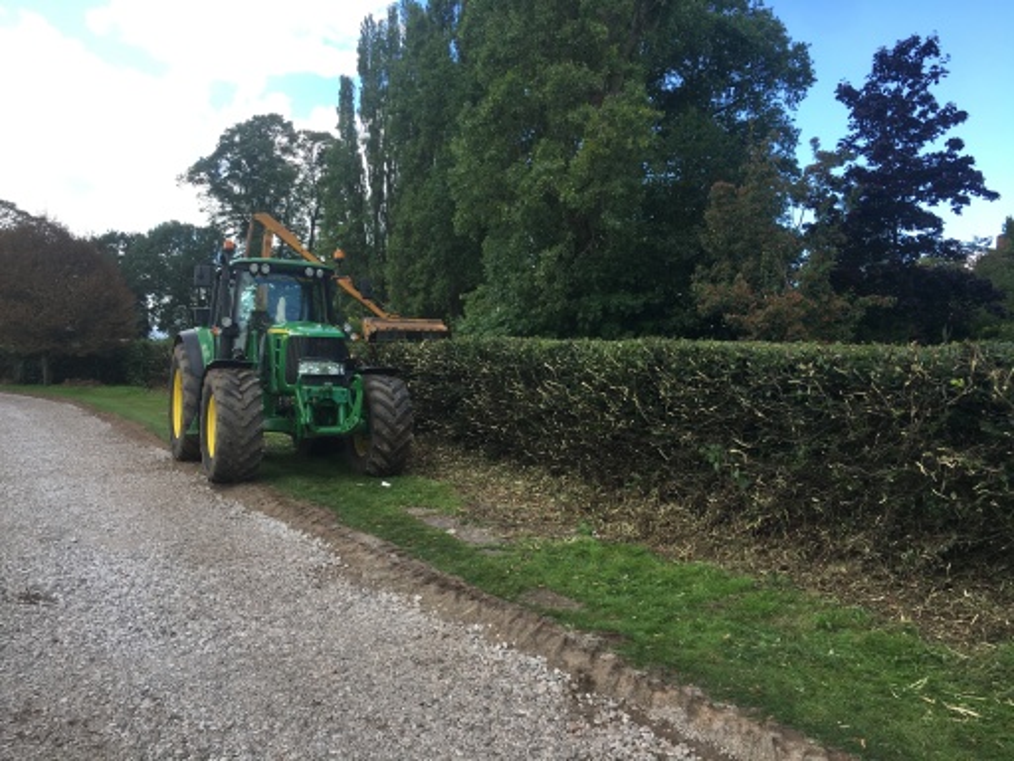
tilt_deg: +0.1
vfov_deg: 48.2
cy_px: 380
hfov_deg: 61.7
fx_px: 849
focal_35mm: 29
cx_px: 507
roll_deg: -3.0
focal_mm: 4.15
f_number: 2.2
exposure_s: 1/373
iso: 25
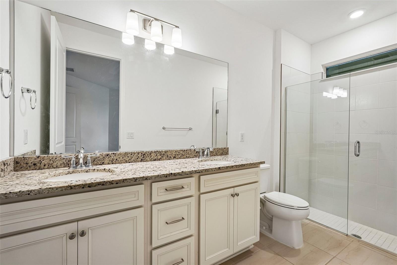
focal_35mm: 16
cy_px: 132
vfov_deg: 73.7
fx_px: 176
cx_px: 198
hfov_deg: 96.7
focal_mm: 16
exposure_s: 1/20
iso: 400
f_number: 8
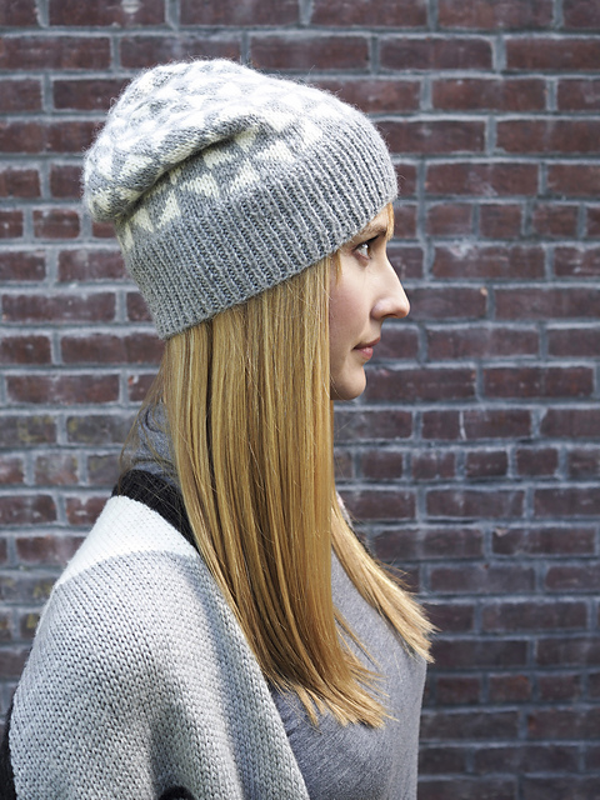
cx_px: 300
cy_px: 400
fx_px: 786
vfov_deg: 54.0
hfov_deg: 41.8
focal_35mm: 34
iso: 200
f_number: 3.2
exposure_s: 1/200
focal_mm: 17
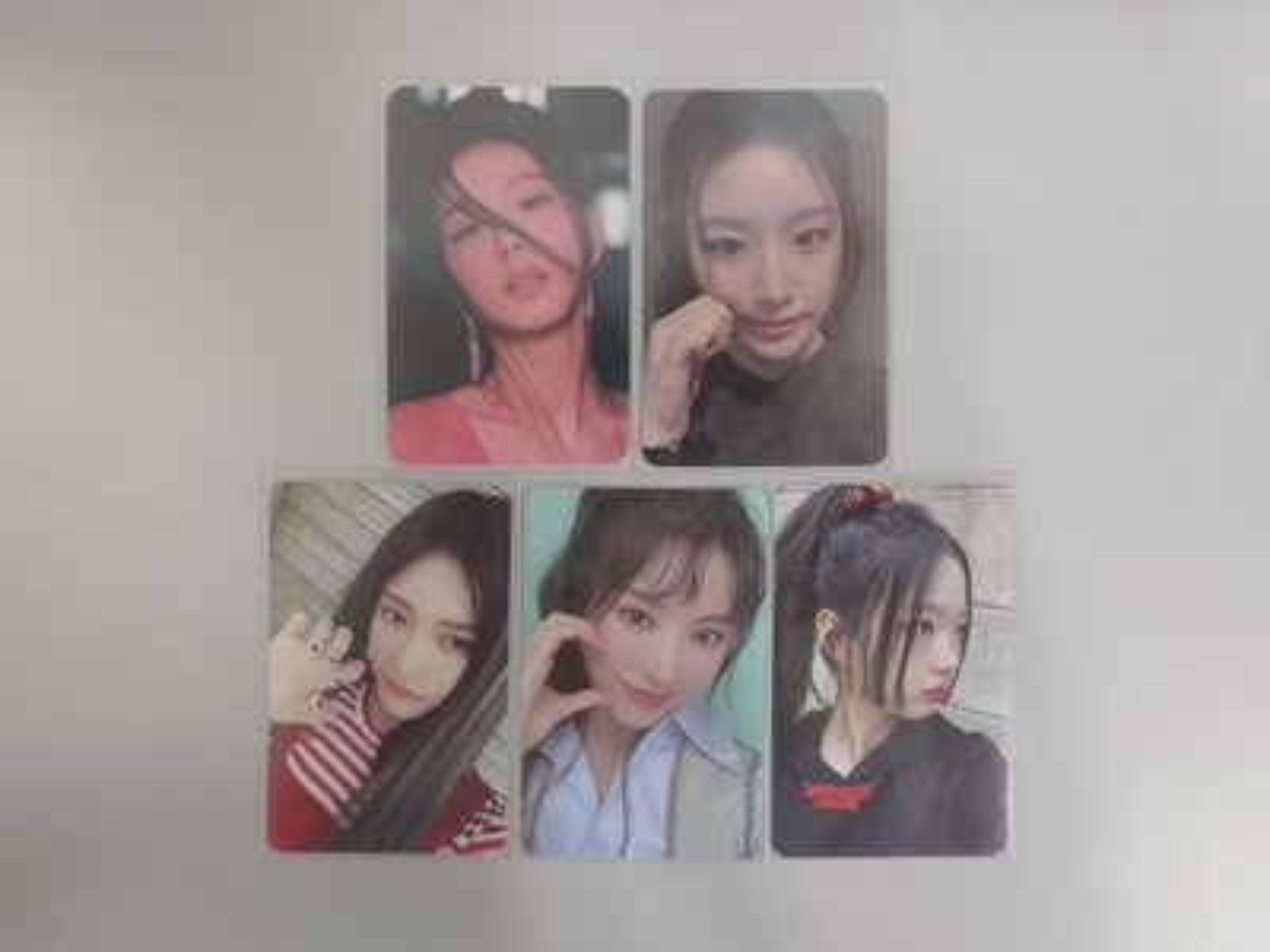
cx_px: 635
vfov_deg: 58.9
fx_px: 844
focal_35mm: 23
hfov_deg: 73.9
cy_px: 476
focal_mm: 5.5
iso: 1642
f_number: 1.75
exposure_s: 1/60.2
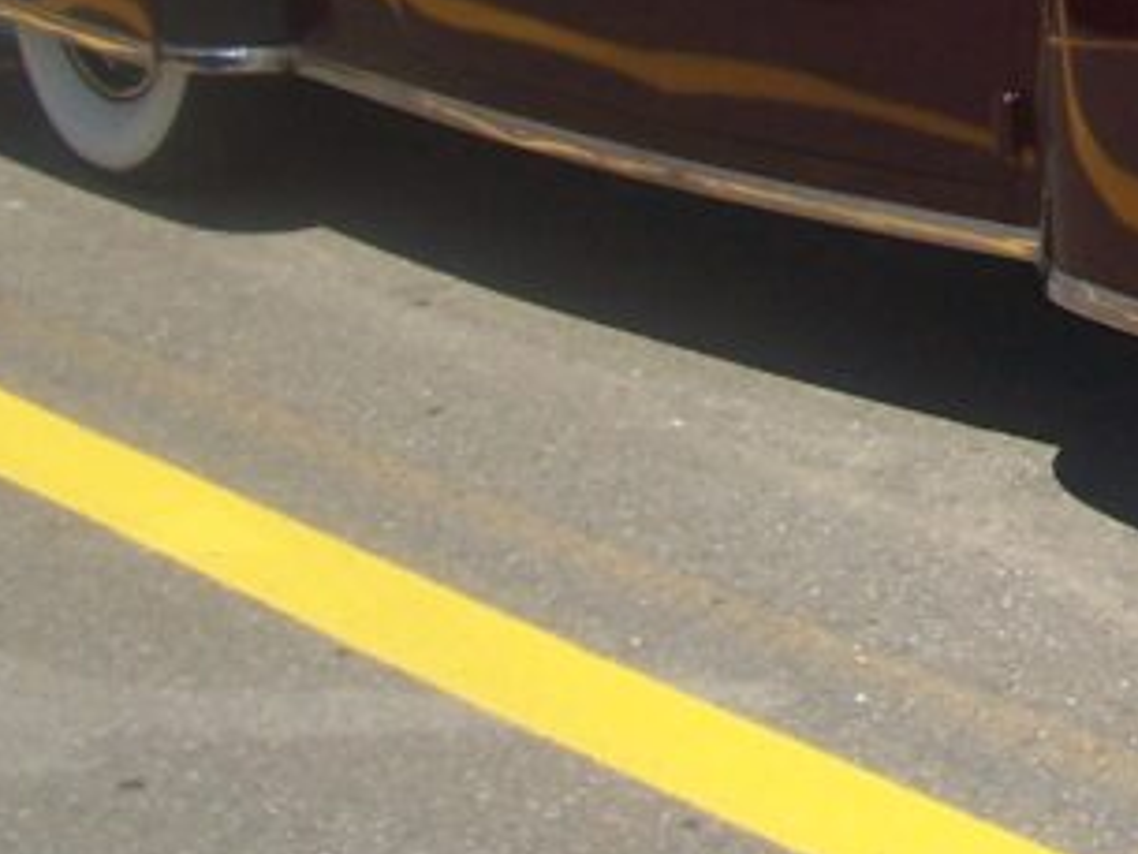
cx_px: 1571
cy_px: -380
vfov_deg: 12.4
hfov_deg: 16.1
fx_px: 3749
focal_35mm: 114
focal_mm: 5.6
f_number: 5.6
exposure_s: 1/500
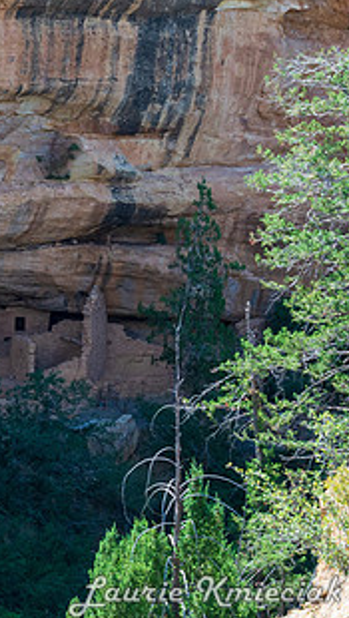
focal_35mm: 126
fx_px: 2067
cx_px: -167
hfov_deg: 9.4
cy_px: 320
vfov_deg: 17.0
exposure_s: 1/250
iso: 1250
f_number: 14
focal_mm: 48
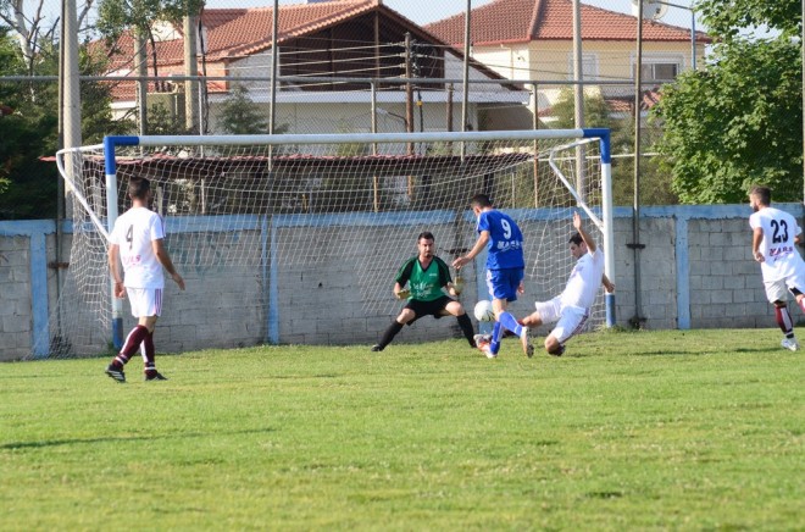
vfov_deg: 6.7
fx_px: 4515
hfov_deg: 10.2
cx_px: 402
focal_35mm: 202
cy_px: 266
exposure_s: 1/2500
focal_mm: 135
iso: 1600
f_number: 6.3
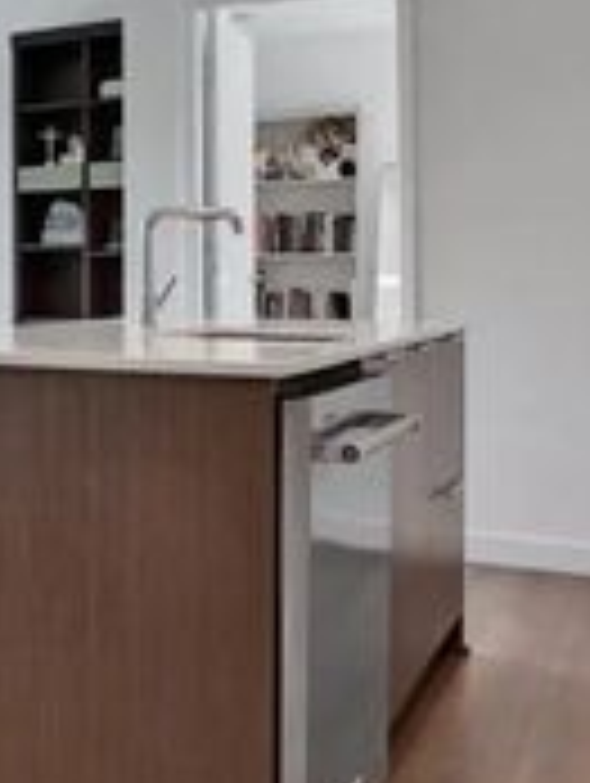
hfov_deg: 23.1
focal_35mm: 53
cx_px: -257
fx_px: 1202
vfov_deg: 35.8
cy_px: 259
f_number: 8
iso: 400
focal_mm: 15
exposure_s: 1/60
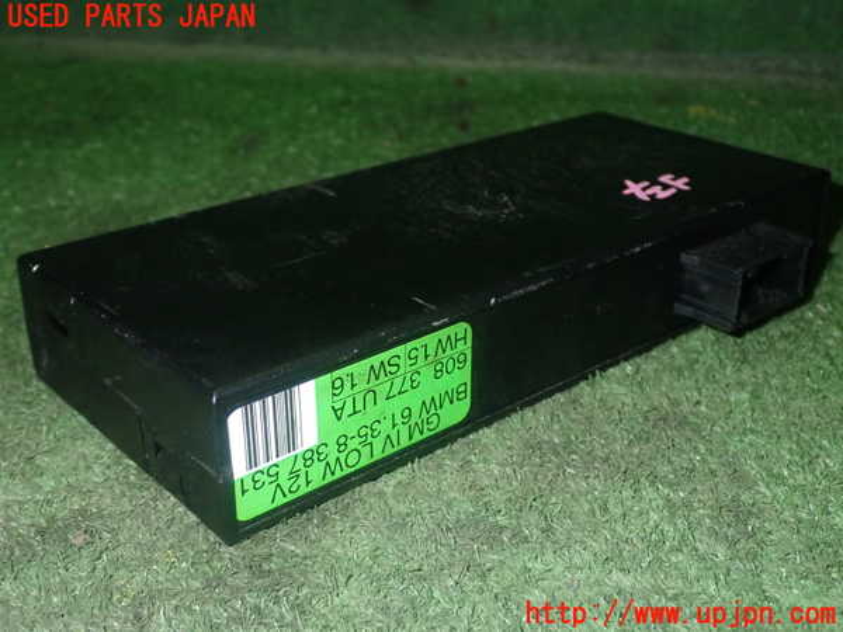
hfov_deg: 42.9
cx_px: 422
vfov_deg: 32.9
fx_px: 1072
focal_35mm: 44
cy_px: 316
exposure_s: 1/40
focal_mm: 7.84
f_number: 9
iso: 640
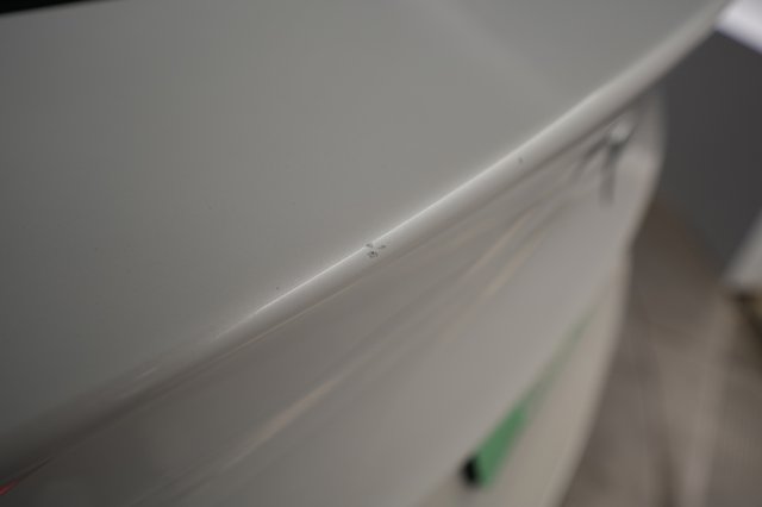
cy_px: 254
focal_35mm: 24
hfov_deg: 73.8
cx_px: 381
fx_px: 508
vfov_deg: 53.1
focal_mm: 24
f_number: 4
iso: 250
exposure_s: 1/60
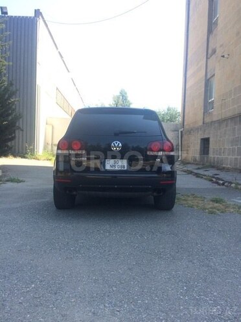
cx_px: 120
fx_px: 269
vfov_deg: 61.7
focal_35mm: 29
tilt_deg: -5.8
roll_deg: -0.9
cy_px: 161
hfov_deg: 48.2
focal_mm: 4.15
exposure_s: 1/562
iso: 32
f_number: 2.2
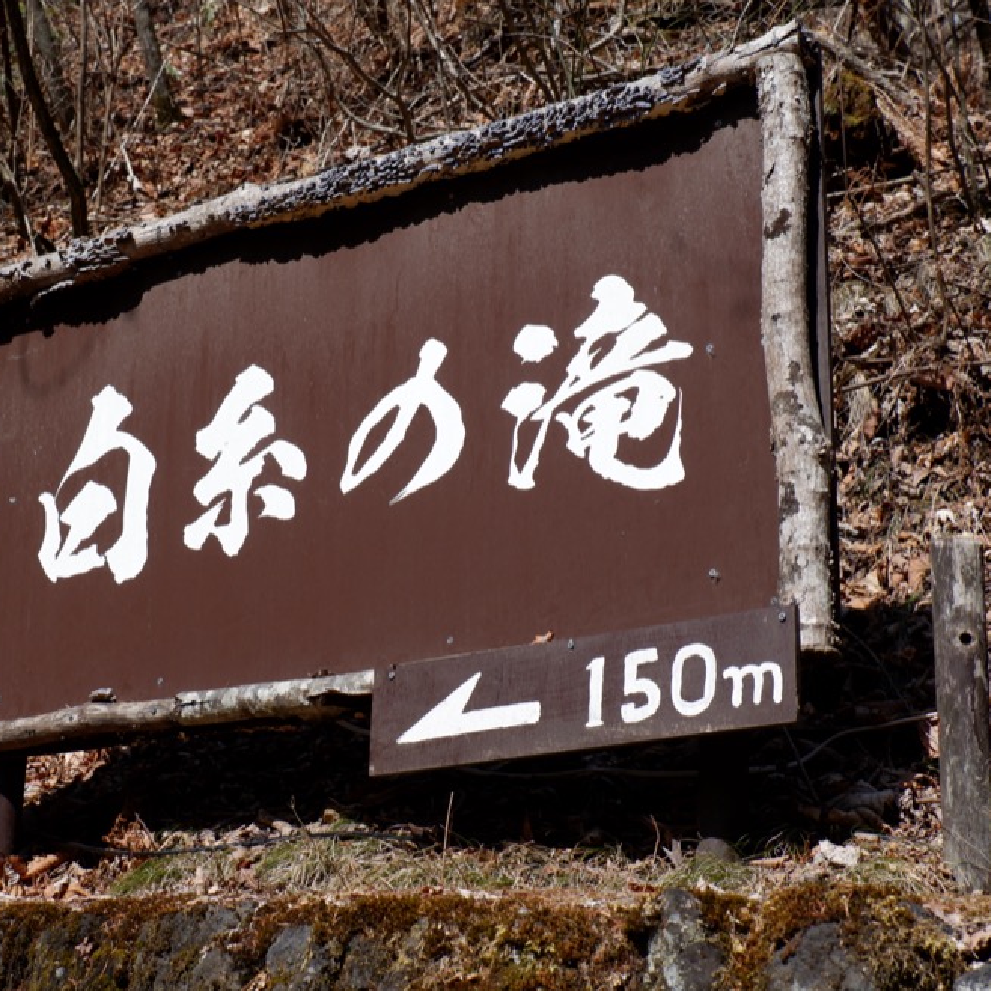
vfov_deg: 27.7
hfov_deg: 27.6
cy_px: 500
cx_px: 345
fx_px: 2008
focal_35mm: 62
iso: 200
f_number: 9
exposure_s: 1/240
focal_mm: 32.6
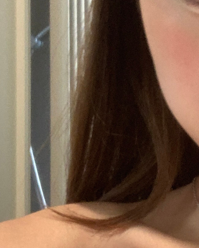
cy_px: 44
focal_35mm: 118
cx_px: 266
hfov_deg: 12.6
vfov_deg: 16.2
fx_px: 868
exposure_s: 1/52
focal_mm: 2.87
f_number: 2.2
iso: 320
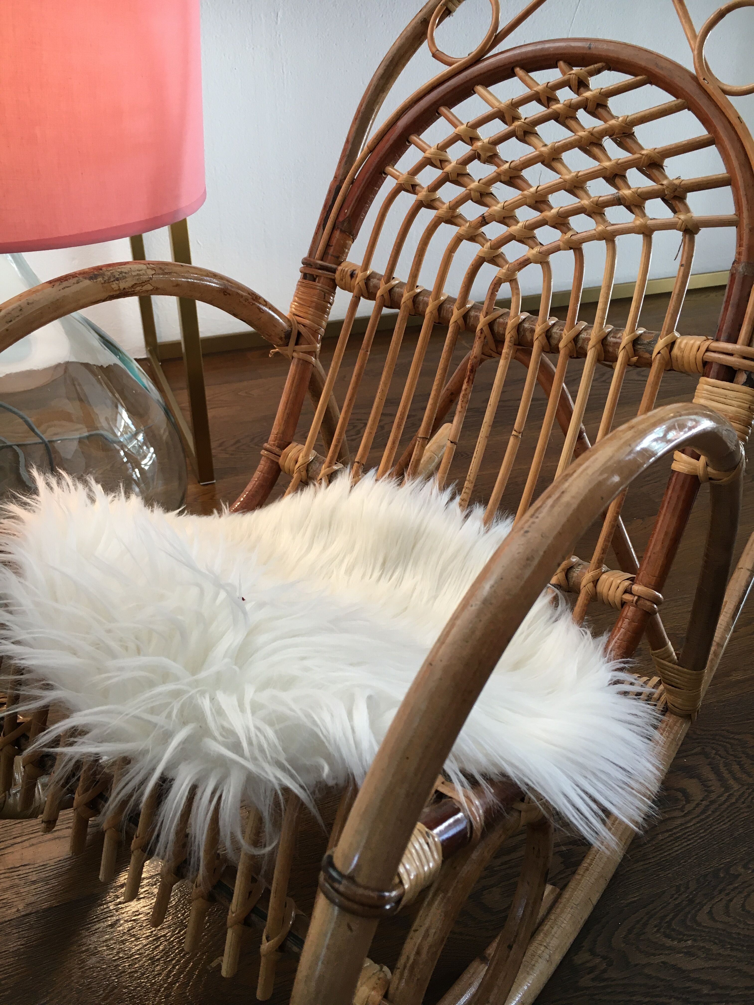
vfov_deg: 61.7
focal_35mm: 29
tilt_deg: -32.2
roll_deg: +0.2
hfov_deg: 48.2
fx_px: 842
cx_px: 377
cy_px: 502
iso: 50
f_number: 2.2
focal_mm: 4.15
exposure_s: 1/33
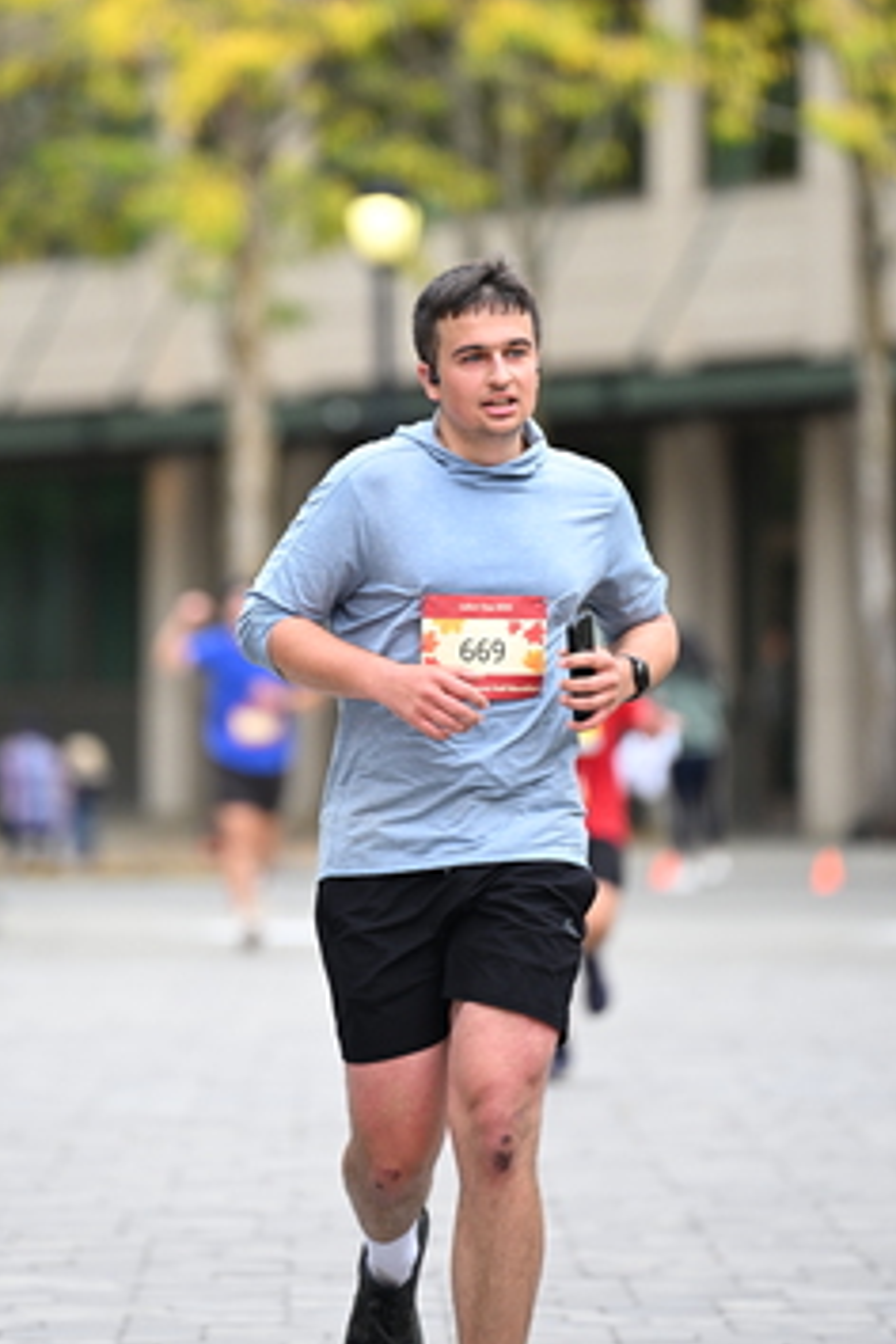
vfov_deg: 6.6
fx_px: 11610
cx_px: 363
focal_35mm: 311
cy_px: 532
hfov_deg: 4.4
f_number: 2.8
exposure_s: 1/1600
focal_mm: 200
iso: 640
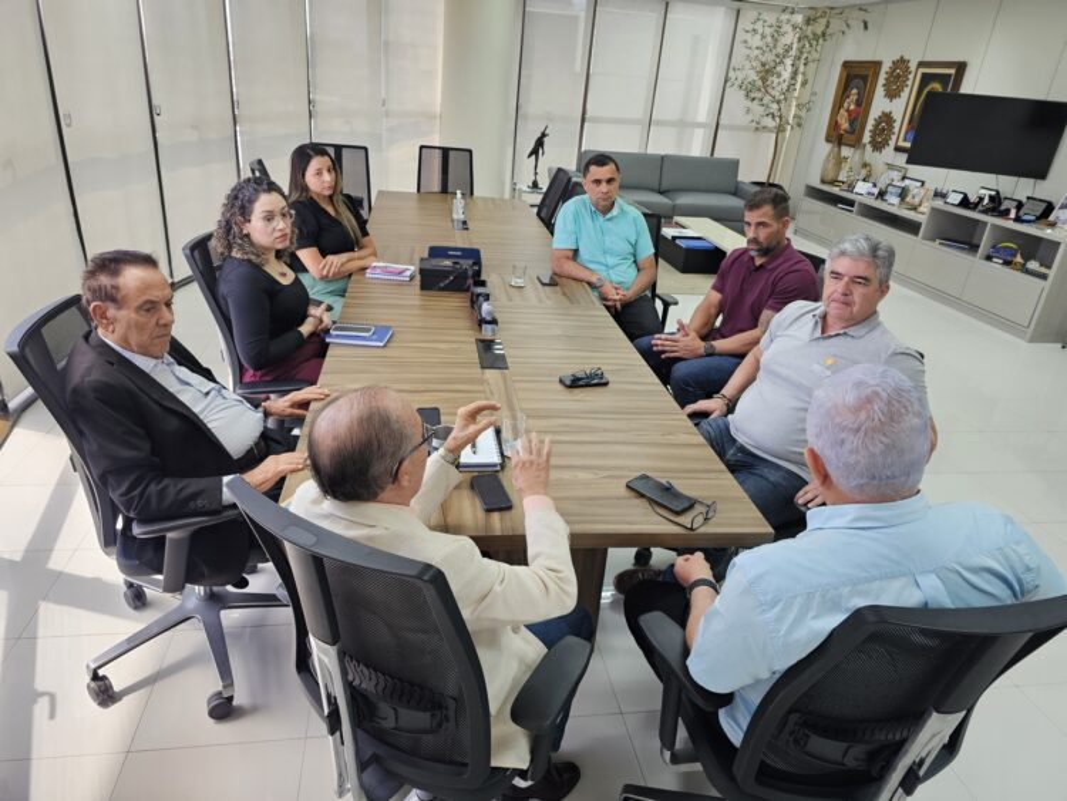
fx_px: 709
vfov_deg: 58.9
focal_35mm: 23
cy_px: 400
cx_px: 534
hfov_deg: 73.9
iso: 200
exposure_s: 1/120
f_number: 1.7
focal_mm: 6.3
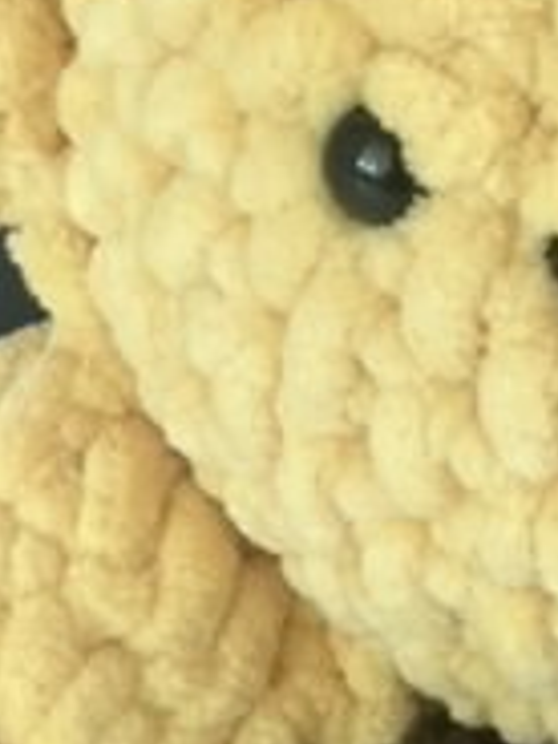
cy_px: -61
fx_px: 3116
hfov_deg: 9.9
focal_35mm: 145
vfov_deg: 13.4
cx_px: 833
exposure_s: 1/60
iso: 64
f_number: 1.6
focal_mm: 5.1
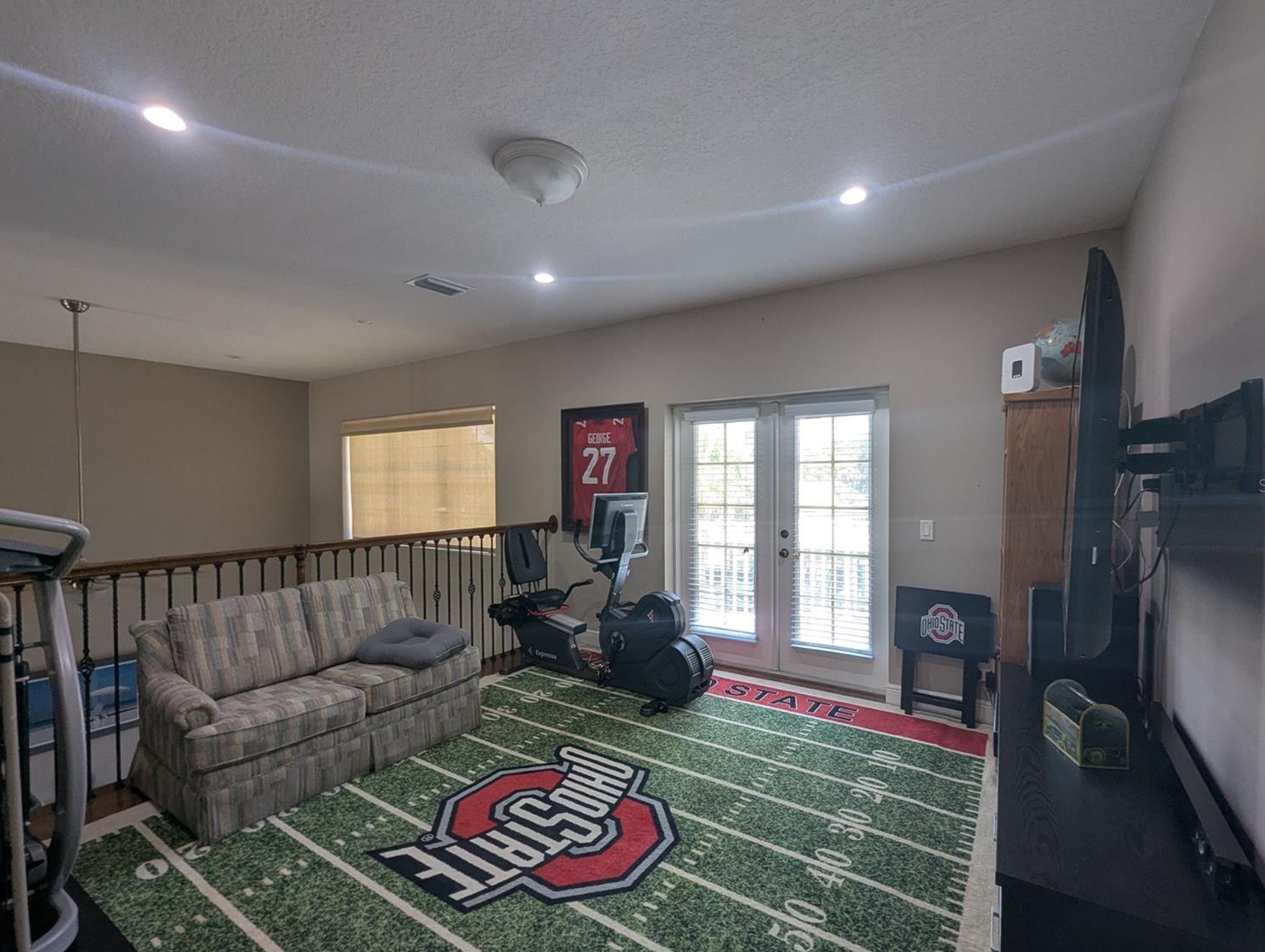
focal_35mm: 14
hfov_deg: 101.9
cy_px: 485
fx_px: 512
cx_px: 658
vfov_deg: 85.8
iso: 50
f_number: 2.2
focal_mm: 1.95
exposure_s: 1/30.8
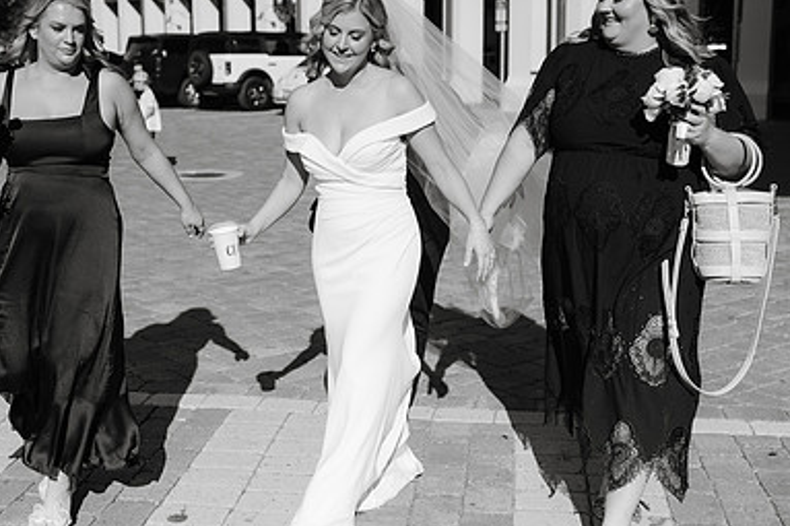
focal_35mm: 53
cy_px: 216
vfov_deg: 25.5
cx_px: 334
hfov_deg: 37.4
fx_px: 1162
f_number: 2.8
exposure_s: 1/8000
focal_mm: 35
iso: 200
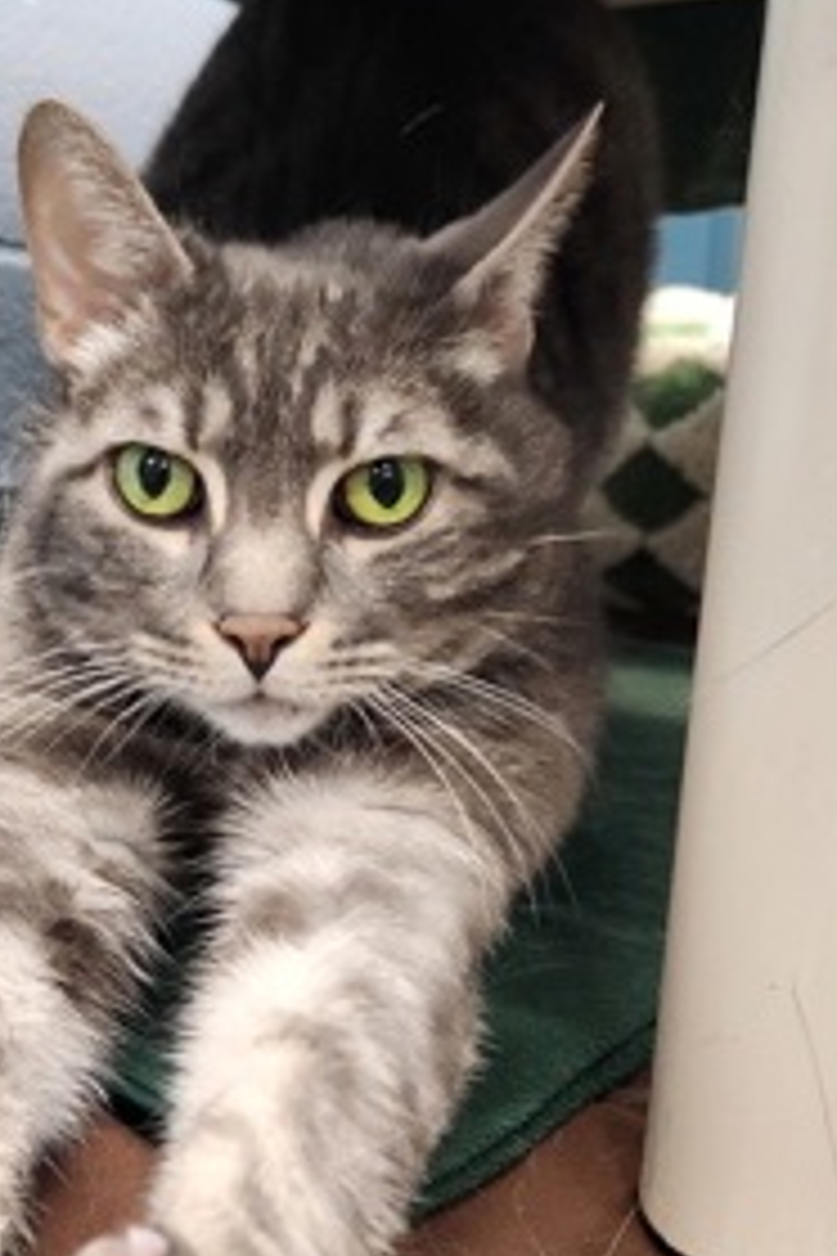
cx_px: 241
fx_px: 1255
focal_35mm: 36
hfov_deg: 36.3
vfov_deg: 53.0
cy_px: 702
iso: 640
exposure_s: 1/120
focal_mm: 5.4
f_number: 1.8
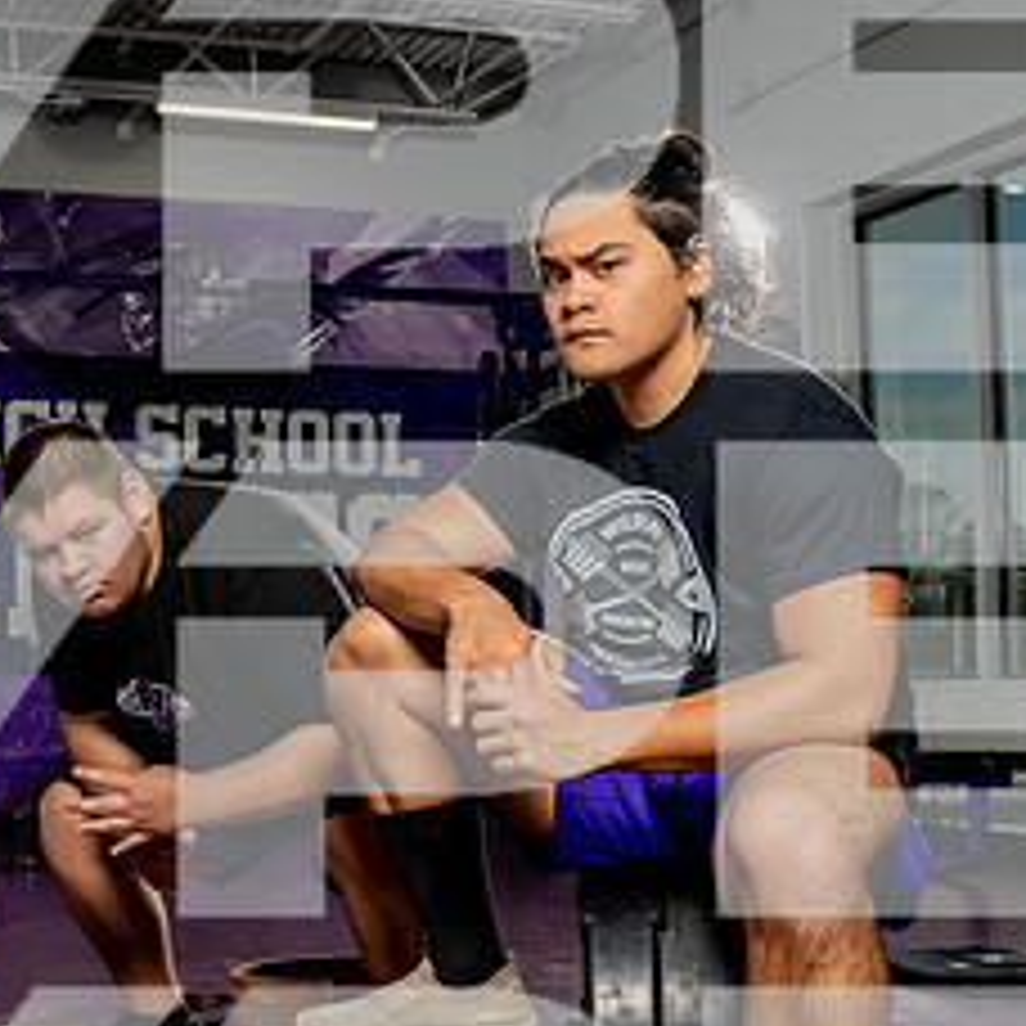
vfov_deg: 30.9
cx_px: 90
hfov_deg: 29.7
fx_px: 1844
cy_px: 682
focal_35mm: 55
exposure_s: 1/250
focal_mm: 25
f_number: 8
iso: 100
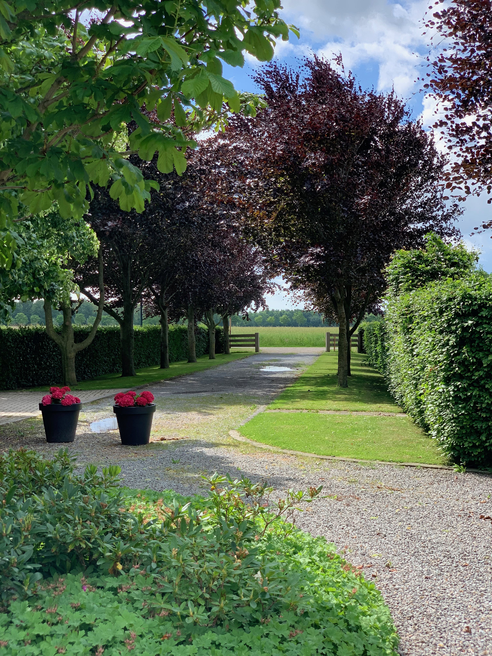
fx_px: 985
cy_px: 328
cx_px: 246
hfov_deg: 28.0
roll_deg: -0.5
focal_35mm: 52
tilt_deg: +0.2
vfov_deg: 36.8
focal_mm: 6
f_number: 2.4
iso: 16
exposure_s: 1/284
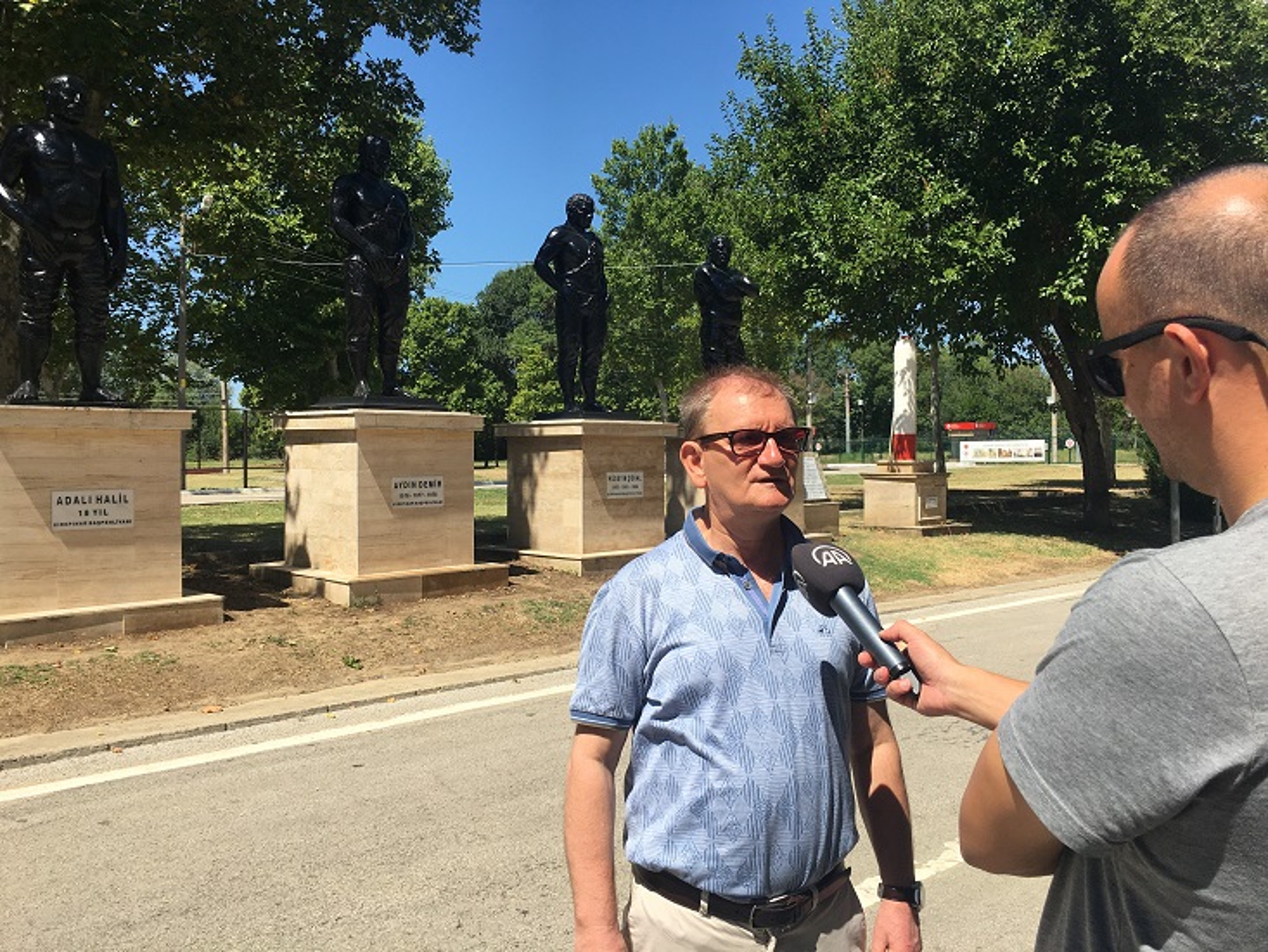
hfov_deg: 61.7
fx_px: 1062
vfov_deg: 48.2
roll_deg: +0.9
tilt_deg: +1.4
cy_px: 476
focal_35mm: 29
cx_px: 634
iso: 25
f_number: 2.2
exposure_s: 1/1570
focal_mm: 4.15
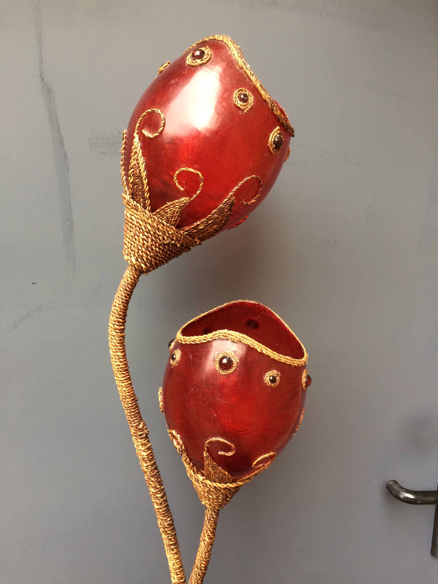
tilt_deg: -17.5
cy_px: 292
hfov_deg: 48.2
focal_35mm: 29
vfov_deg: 61.7
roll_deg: -0.7
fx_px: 489
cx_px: 219
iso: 50
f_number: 2.2
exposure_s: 1/33
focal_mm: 4.15
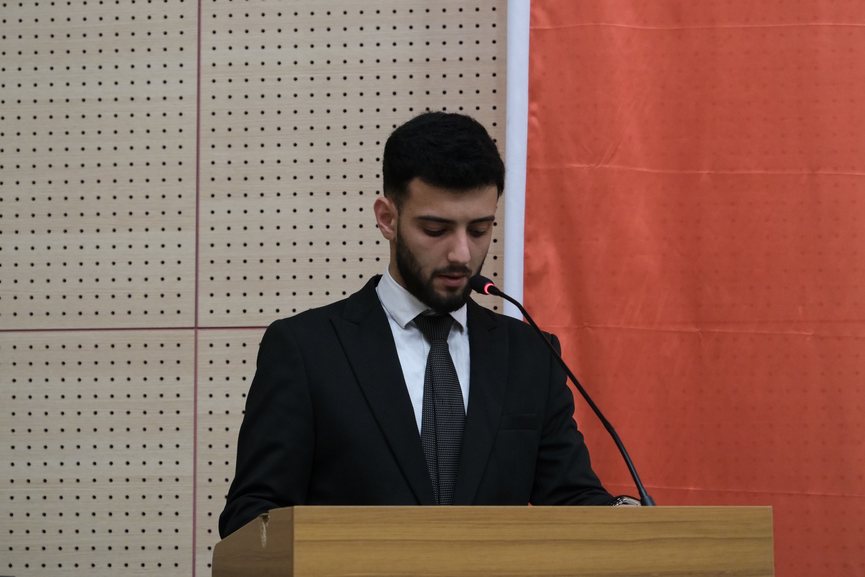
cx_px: 432
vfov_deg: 14.4
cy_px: 288
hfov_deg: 21.5
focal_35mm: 95
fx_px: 2283
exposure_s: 1/60
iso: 4000
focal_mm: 63
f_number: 4.5
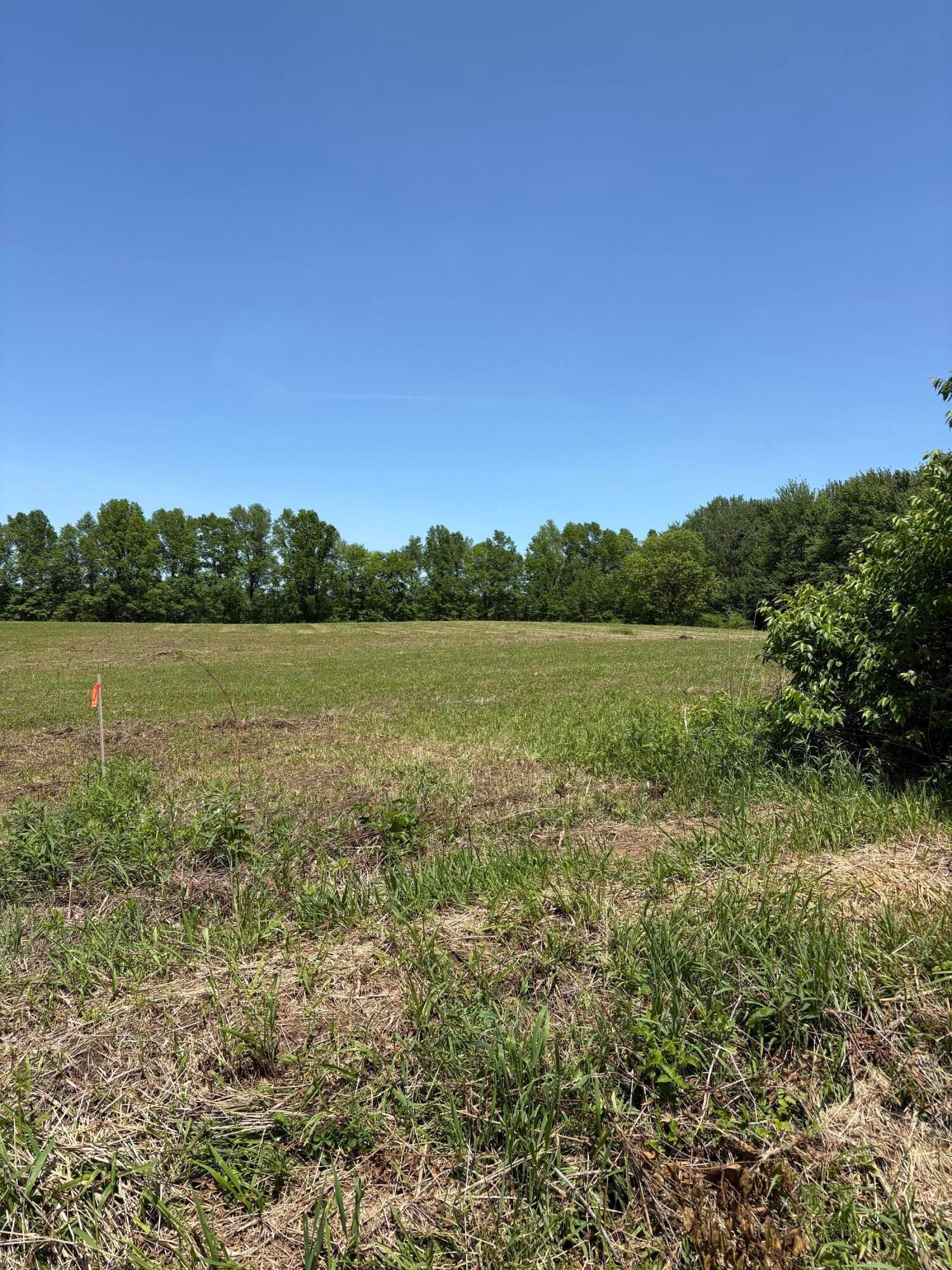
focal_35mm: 26
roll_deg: -0.4
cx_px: 476
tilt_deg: -1.6
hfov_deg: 53.1
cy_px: 635
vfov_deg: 67.3
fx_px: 953
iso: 50
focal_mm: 5.96
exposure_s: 1/3279
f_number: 1.6
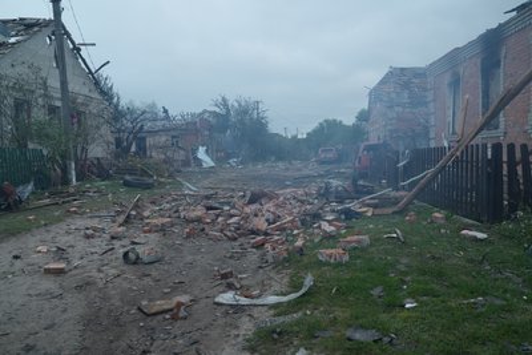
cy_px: 178
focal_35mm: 29
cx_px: 266
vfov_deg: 45.0
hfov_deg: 63.6
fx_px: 429
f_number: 4
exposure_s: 1/50
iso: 100
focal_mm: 29
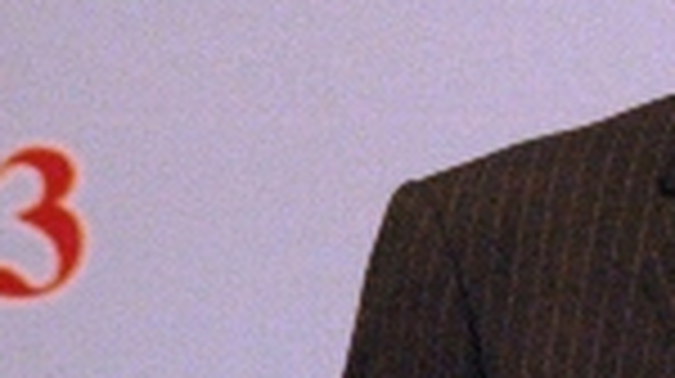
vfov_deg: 0.7
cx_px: 970
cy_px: 58
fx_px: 30949
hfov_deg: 1.2
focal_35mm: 1731
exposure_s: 1/500
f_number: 5
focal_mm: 220
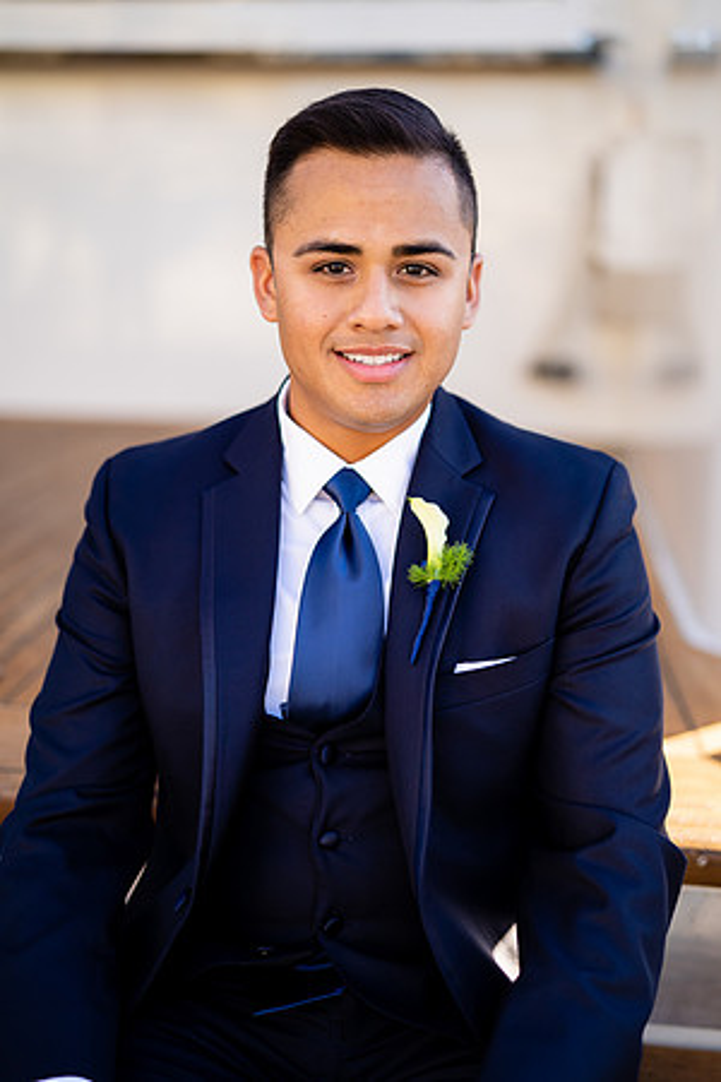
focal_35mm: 50
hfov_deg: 27.0
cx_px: 360
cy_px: 541
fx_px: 1502
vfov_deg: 39.6
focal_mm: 50
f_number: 1.4
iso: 160
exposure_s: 1/1250
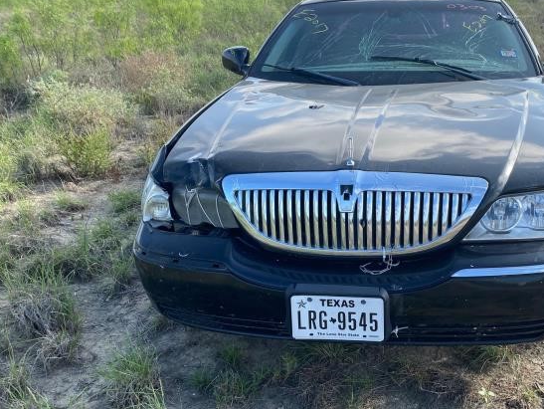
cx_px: 359
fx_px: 598
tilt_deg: -24.6
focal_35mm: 38
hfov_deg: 48.2
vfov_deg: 37.5
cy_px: 264
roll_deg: +1.4
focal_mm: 4.25
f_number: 1.8
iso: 32
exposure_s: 1/738
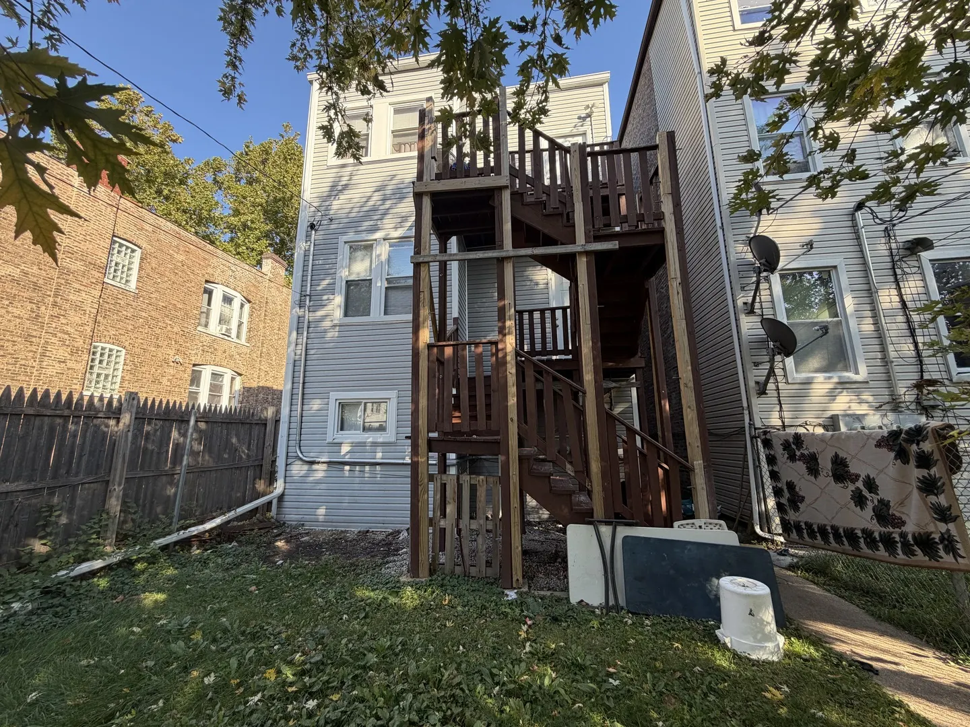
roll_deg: +0.9
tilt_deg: +11.2
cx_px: 485
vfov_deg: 85.7
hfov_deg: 102.1
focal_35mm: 14
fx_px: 392
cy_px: 364
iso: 50
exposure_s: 1/361
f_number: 2.2
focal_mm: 2.22
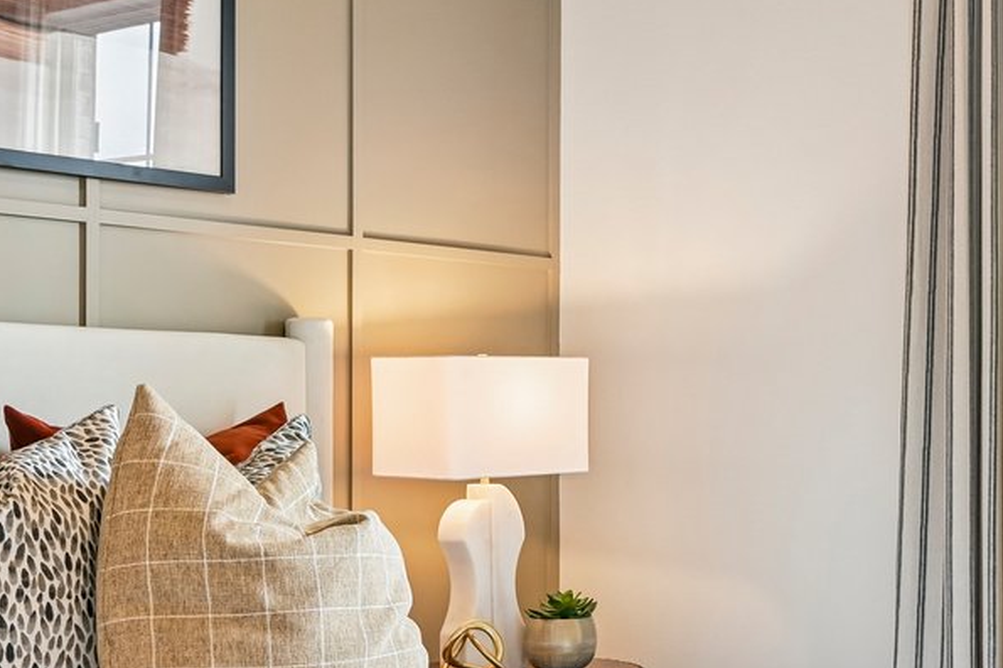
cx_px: 845
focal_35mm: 62
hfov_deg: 31.3
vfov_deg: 21.9
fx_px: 1726
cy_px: 404
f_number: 8
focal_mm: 18
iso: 400
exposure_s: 1/20
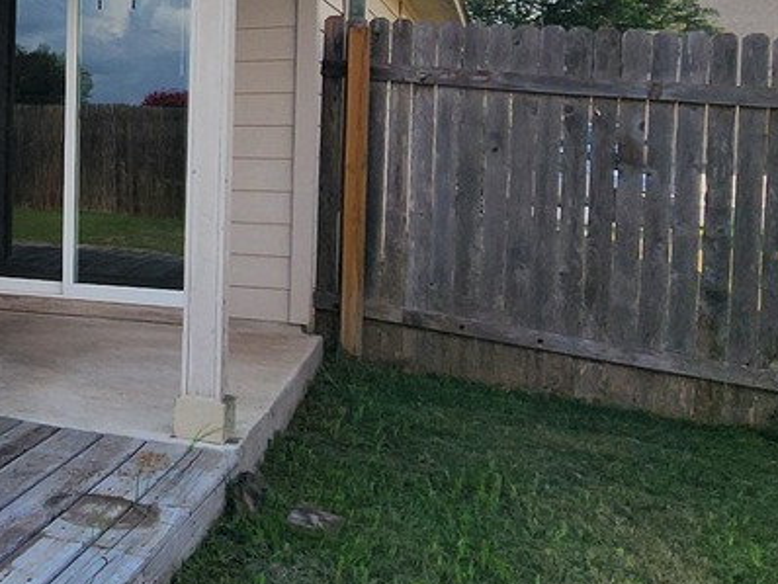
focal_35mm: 47
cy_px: 195
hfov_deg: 28.3
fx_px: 1057
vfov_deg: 30.7
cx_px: -360
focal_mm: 2.2
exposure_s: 1/3798
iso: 50
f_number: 2.2
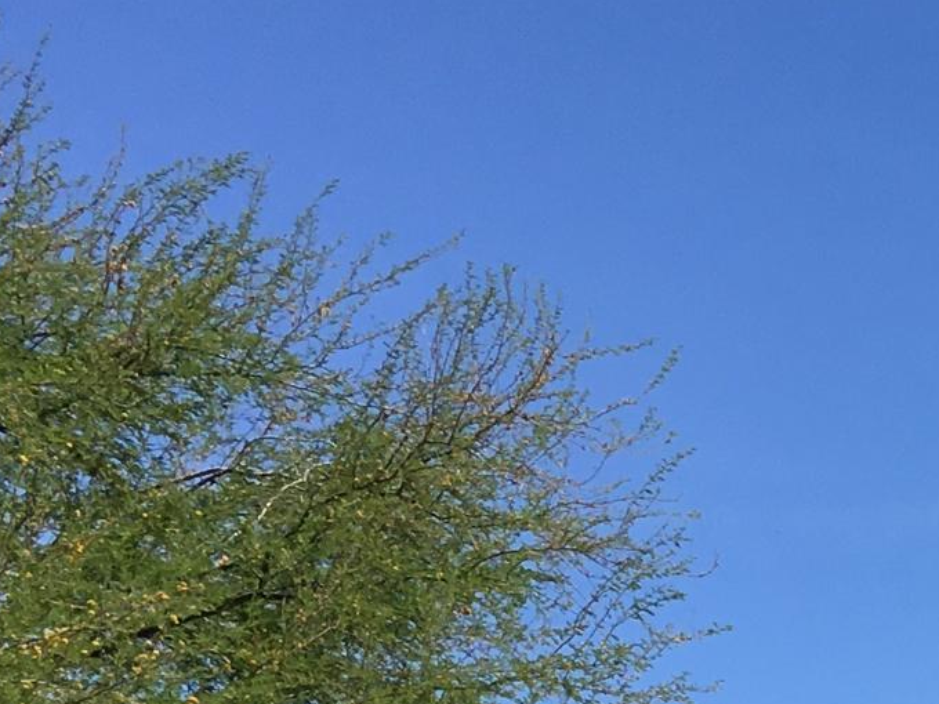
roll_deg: -0.1
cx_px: 1595
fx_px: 3472
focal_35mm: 128
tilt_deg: +3.7
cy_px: 1151
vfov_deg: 11.0
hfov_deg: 14.0
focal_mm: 4.15
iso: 25
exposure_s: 1/2137
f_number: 2.2
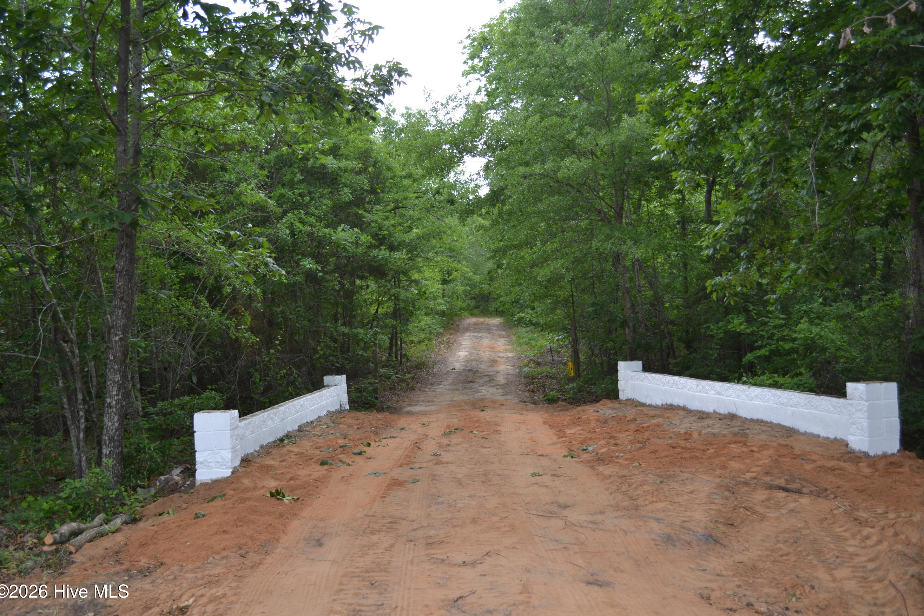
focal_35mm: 34
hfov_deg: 55.8
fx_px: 873
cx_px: 470
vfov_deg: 38.9
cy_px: 303
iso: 100
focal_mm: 22
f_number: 4
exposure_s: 1/125
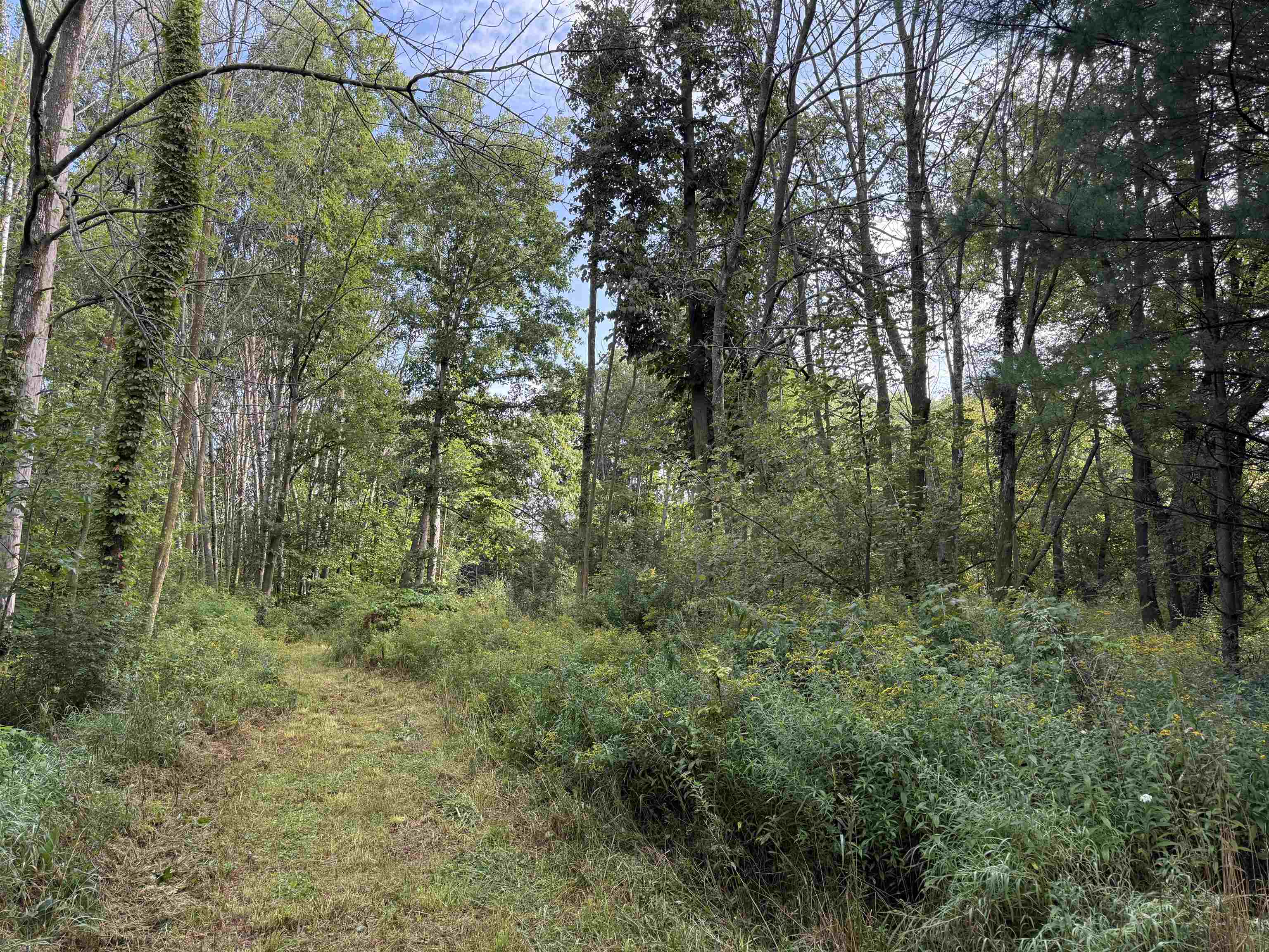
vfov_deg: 56.8
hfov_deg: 71.6
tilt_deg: +8.4
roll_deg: -0.2
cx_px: 634
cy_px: 476
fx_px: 880
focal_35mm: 24
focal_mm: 6.76
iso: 100
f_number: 1.78
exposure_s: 1/377
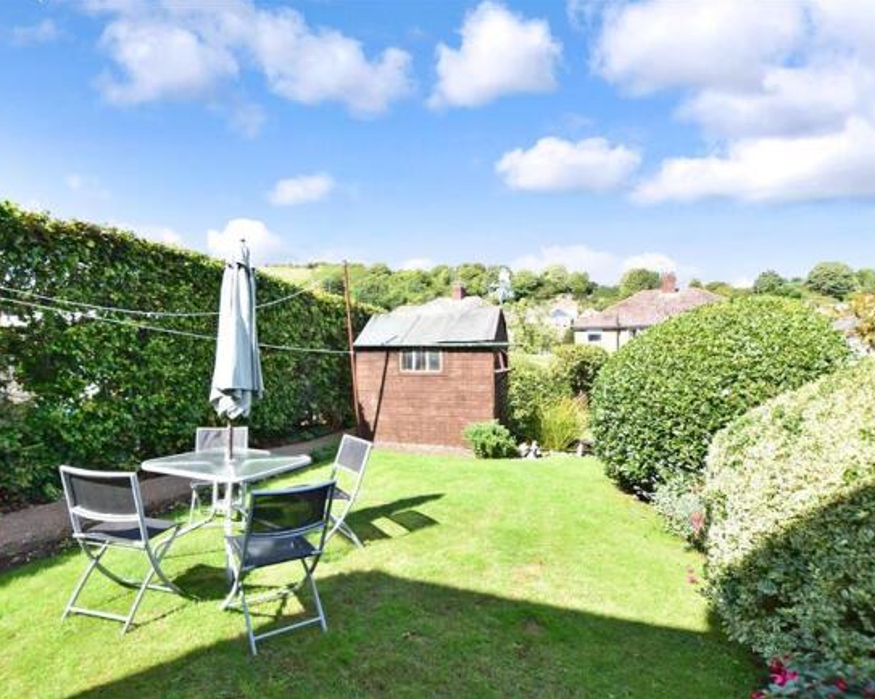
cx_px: 358
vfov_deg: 76.9
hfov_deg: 88.7
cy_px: 349
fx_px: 440
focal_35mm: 17
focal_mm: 10
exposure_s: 1/200
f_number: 7.1
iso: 200
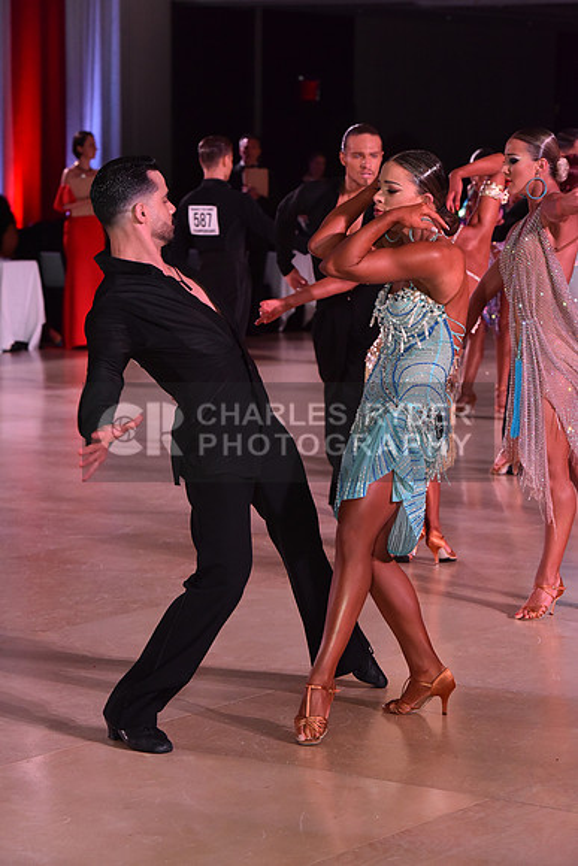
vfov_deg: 16.8
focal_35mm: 122
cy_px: 433
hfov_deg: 11.2
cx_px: 289
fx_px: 2936
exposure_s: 1/320
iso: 2500
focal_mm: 122
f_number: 7.1
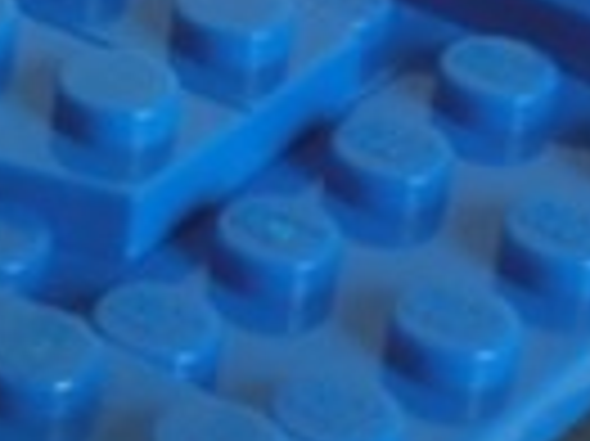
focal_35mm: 255
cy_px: 29
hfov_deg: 7.5
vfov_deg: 5.8
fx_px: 4342
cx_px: -567
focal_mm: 6.61
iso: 80
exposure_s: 1/60
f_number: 3.9
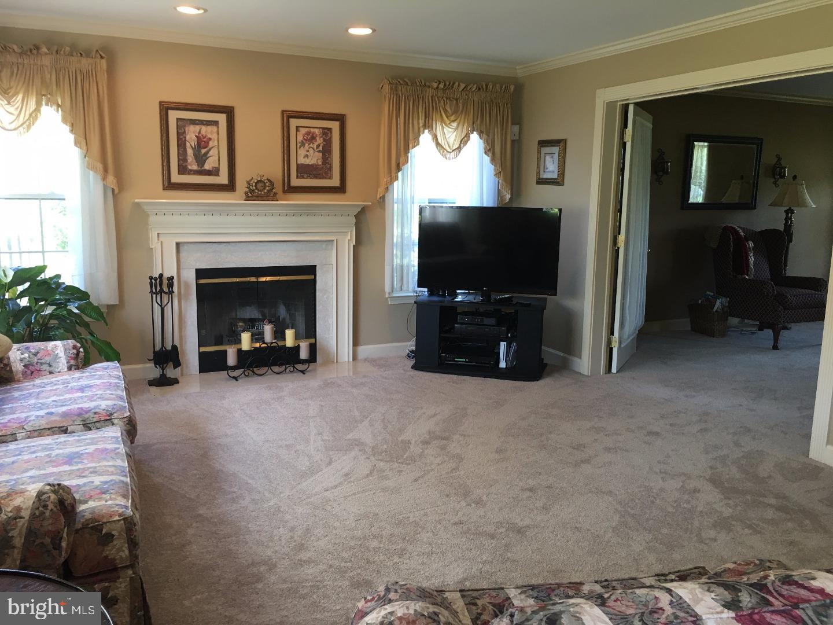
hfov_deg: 61.7
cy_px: 312
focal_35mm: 29
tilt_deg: -10.1
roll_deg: -1.3
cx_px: 416
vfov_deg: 48.2
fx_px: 698
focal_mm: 4.15
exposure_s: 1/15
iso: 25
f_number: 2.2
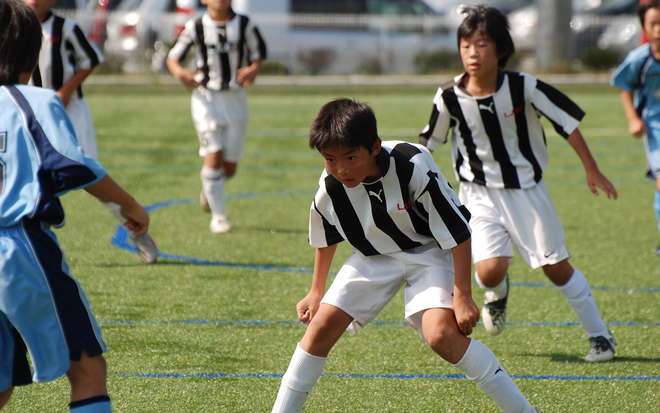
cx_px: 329
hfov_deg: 6.2
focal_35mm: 338
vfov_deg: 3.9
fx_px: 6080
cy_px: 216
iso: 200
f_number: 5.6
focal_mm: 220
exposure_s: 1/640
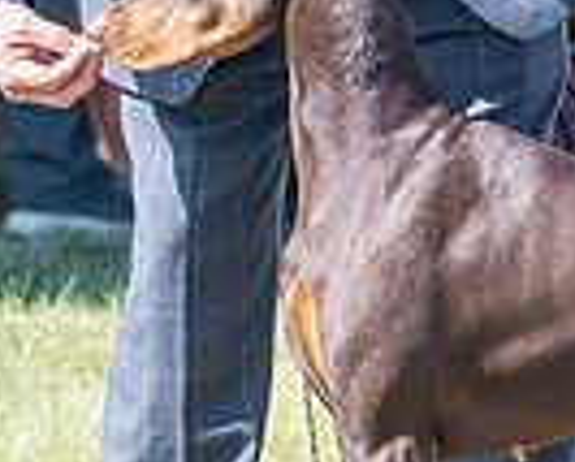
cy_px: 60
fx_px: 15810
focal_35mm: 927
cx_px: 422
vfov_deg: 1.7
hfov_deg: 2.1
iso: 1600
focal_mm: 195
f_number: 6.3
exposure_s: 1/2000
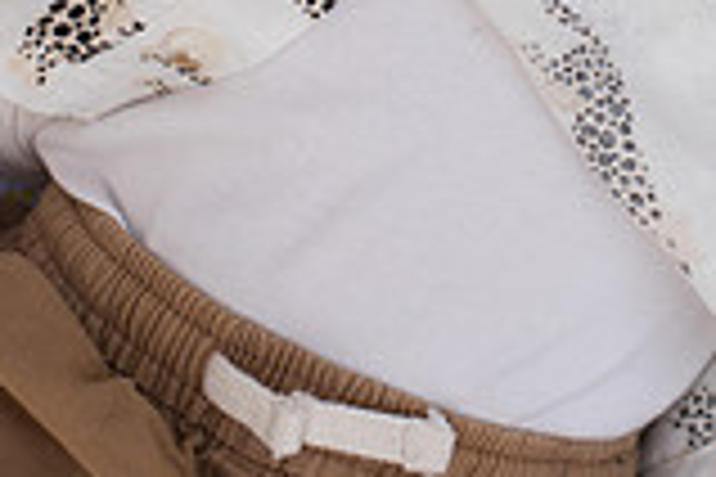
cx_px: 653
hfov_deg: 11.2
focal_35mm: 182
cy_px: -326
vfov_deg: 7.4
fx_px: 3619
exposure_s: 1/320
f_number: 4
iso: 125
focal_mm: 50
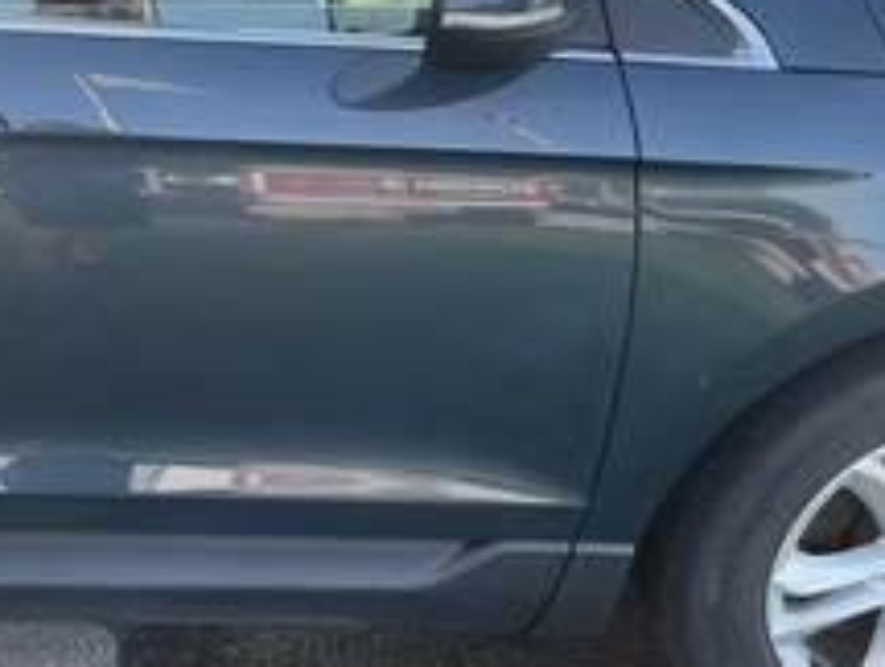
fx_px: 1332
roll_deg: +0.5
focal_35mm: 52
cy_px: 99
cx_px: 74
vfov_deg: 27.3
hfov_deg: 34.5
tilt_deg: -17.1
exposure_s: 1/169
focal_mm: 3
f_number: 1.8
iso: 20
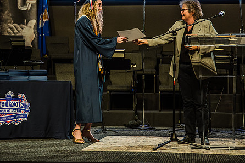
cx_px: 112
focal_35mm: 104
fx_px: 708
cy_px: 58
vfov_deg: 13.2
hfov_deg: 19.6
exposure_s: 1/200
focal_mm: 80
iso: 800
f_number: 4.5
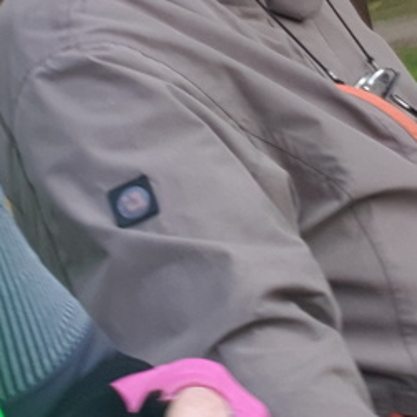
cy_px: 126
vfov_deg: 15.9
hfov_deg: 15.9
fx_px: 1486
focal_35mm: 109
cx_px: 110
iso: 100
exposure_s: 1/100
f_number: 1.7
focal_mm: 2.92
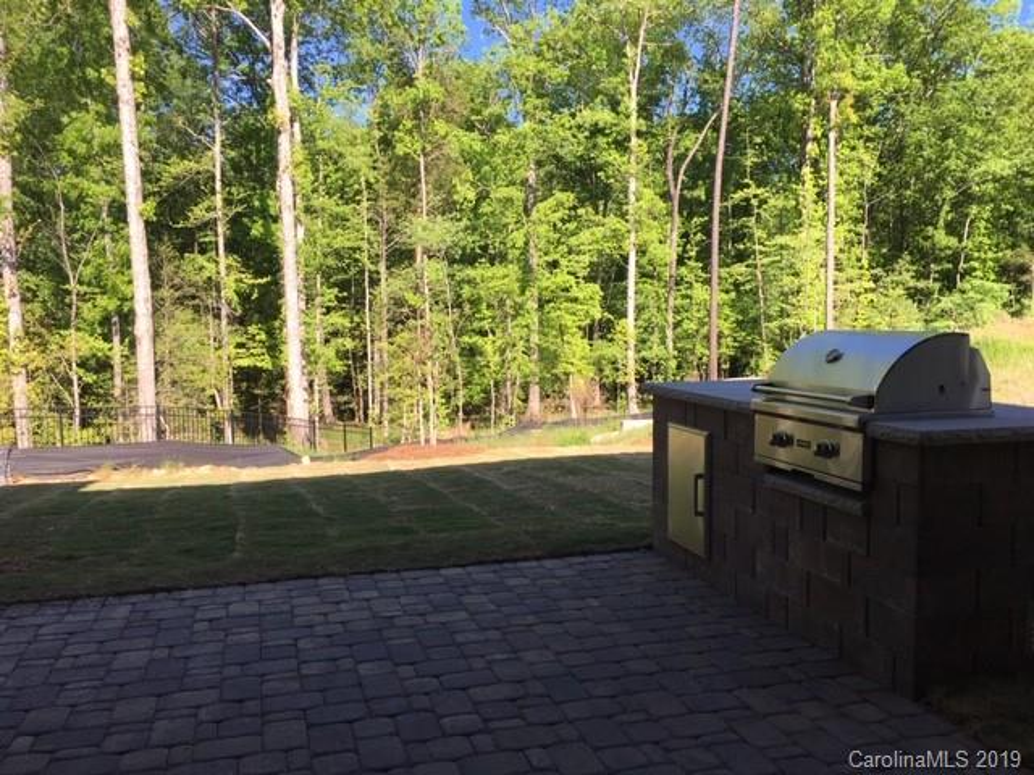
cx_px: 517
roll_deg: +0.3
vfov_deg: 48.2
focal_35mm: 29
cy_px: 388
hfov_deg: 61.7
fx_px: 866
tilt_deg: -4.4
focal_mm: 4.15
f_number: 2.2
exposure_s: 1/565
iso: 25
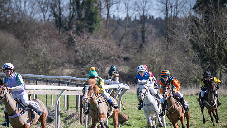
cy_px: 98
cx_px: 73
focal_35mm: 304
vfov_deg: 4.0
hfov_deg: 7.1
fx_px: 1829
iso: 125
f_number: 4
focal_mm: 140
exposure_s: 1/1000
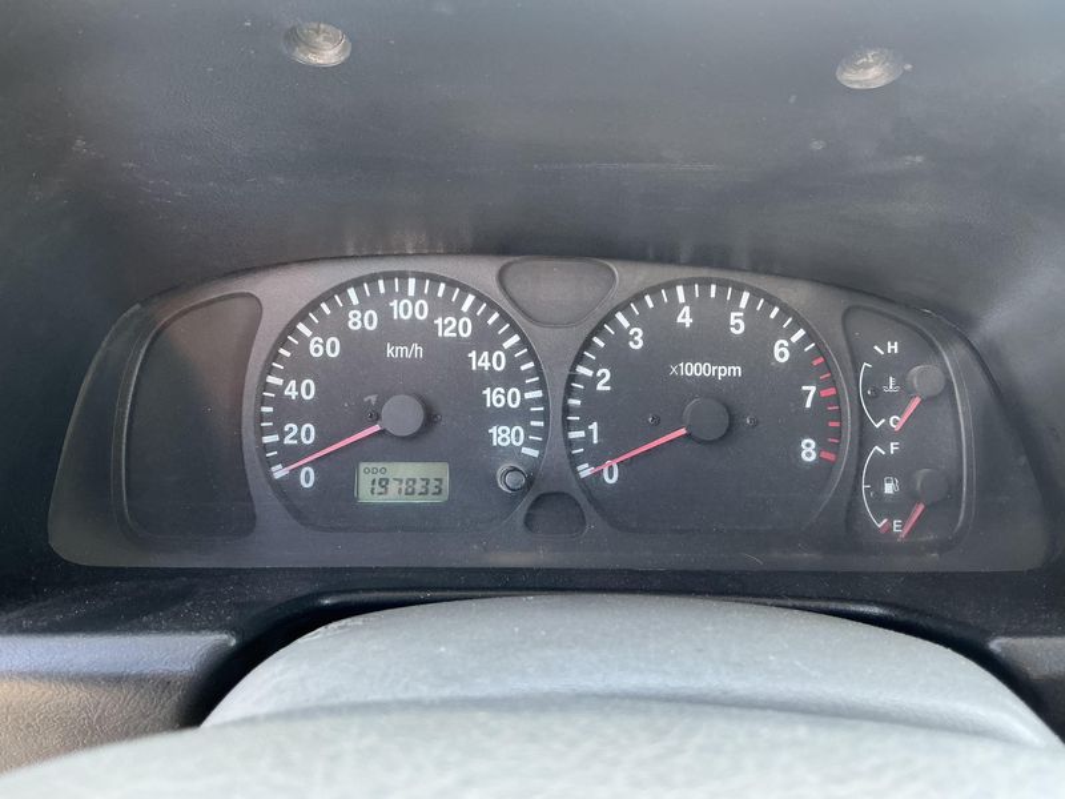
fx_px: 861
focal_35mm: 28
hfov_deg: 63.4
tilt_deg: -20.5
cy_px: 400
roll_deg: -3.4
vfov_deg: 49.7
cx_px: 532
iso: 80
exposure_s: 1/60
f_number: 1.8
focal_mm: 3
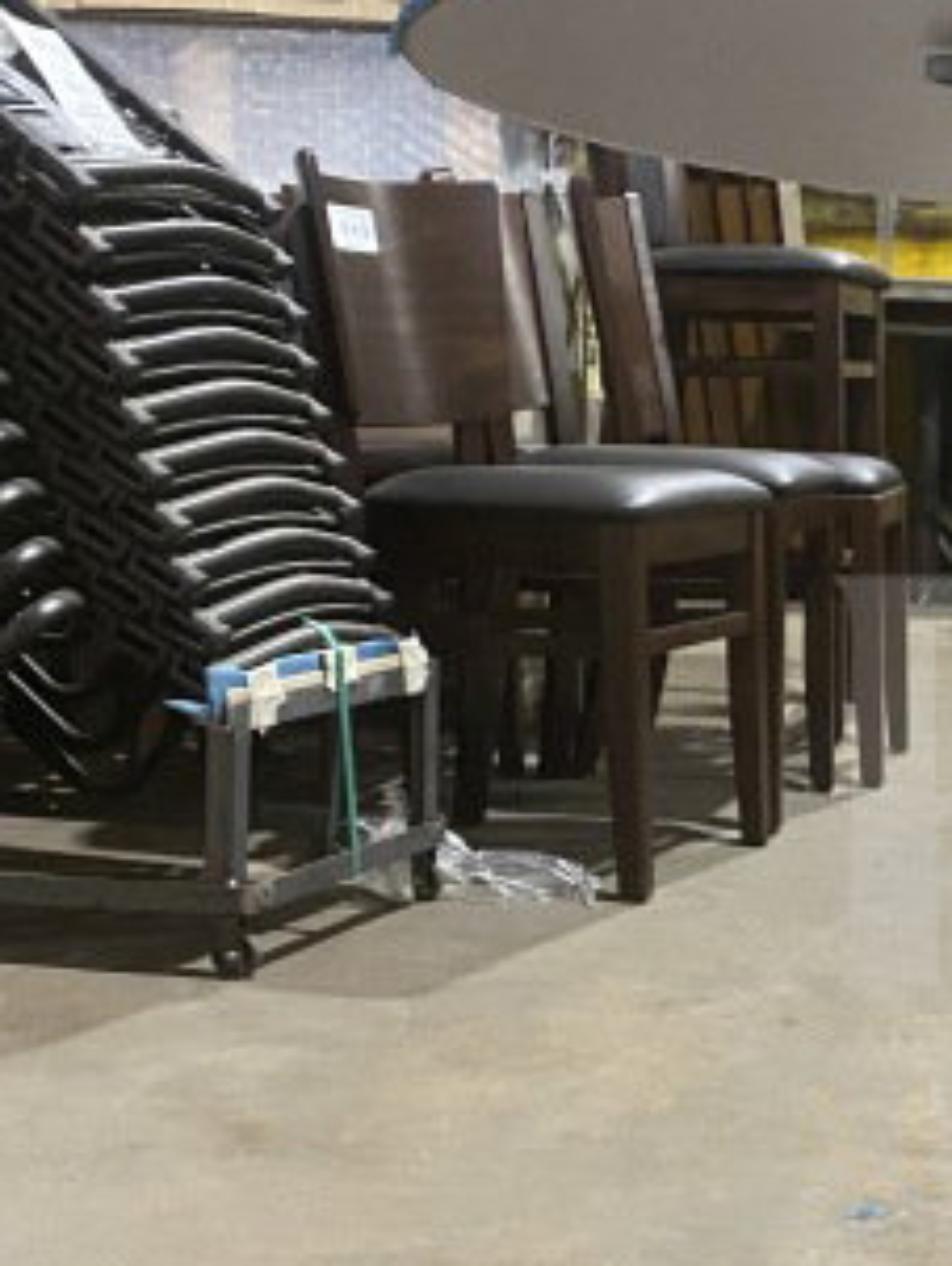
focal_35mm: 70
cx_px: 1208
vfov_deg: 27.5
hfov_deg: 19.5
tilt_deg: -11.7
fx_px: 2563
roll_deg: -1.7
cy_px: 908
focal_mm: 4.25
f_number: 1.8
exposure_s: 1/57
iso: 500
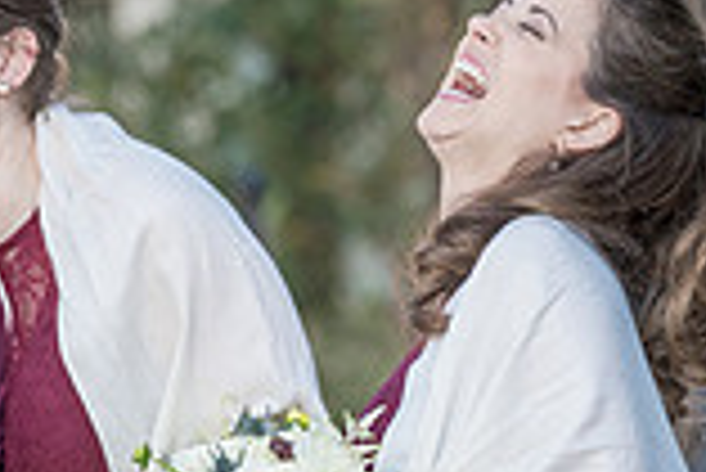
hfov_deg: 2.6
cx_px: -229
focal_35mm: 786
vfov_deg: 1.8
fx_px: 15428
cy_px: 191
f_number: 5.6
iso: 640
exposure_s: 1/200
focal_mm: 194
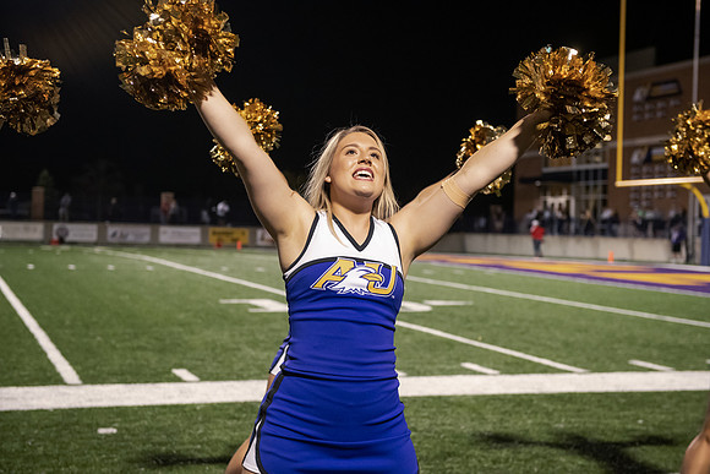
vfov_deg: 24.2
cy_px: 237
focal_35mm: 56
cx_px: 355
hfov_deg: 35.6
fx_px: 1105
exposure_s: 1/320
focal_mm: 56
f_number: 4
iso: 5000
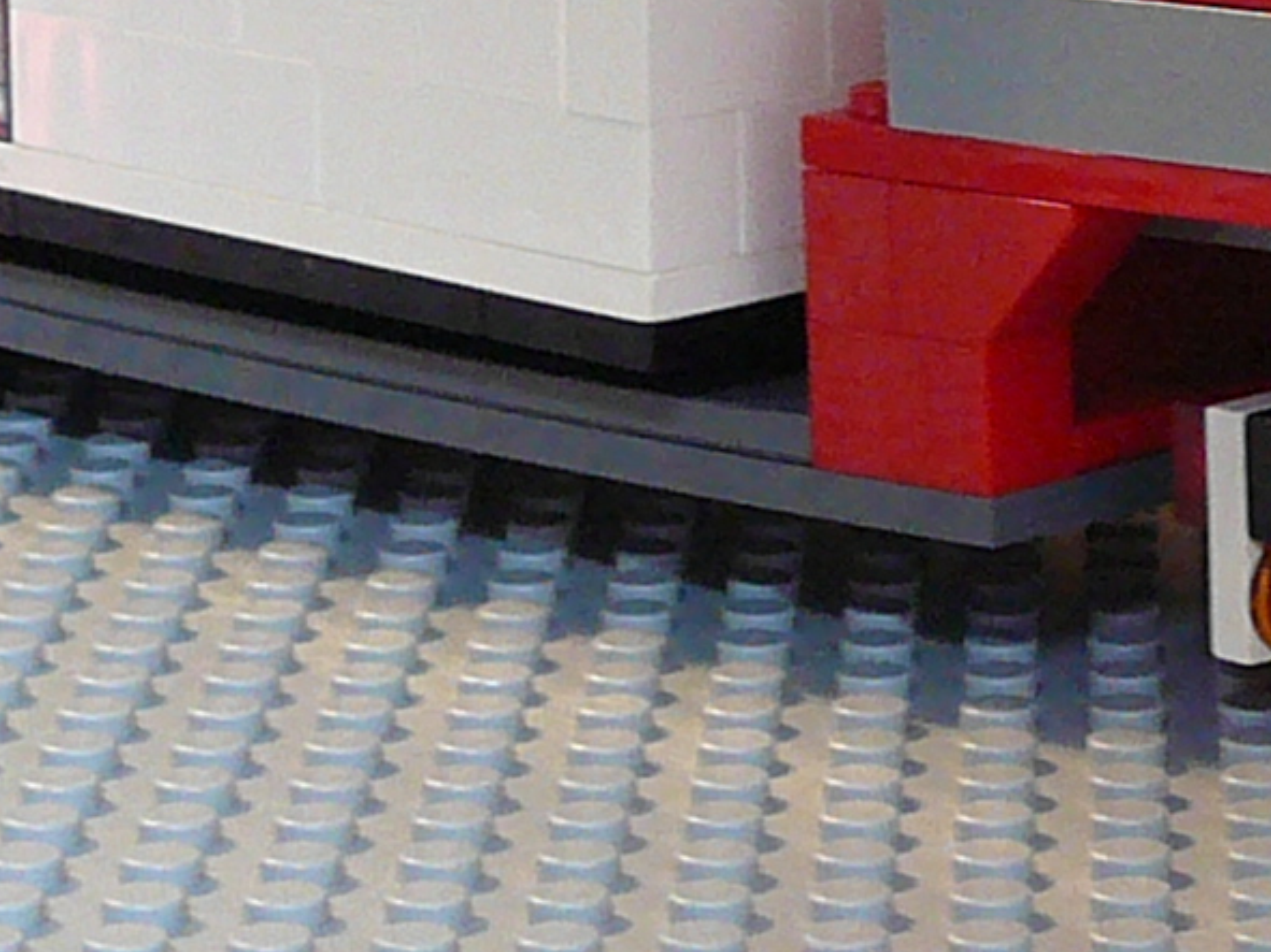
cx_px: 1626
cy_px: 348
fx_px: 7158
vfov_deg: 7.6
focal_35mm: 195
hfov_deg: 10.0
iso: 200
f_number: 3.2
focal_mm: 6.7
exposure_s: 1/30
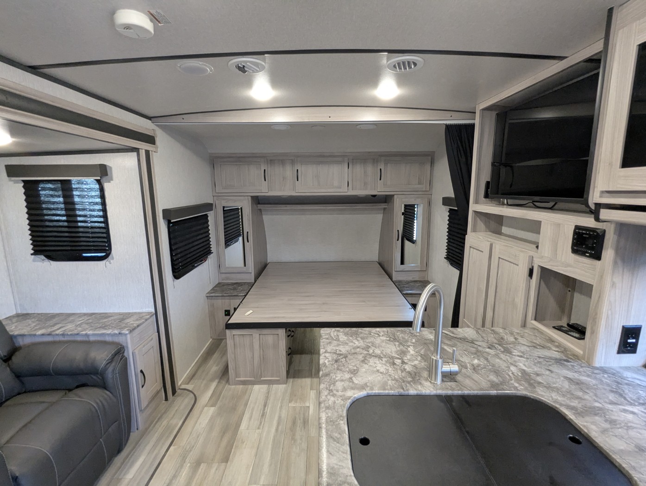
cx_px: 323
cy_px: 243
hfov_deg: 94.4
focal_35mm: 16
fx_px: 299
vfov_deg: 78.2
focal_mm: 2.35
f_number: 2.2
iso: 387
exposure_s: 1/39.2
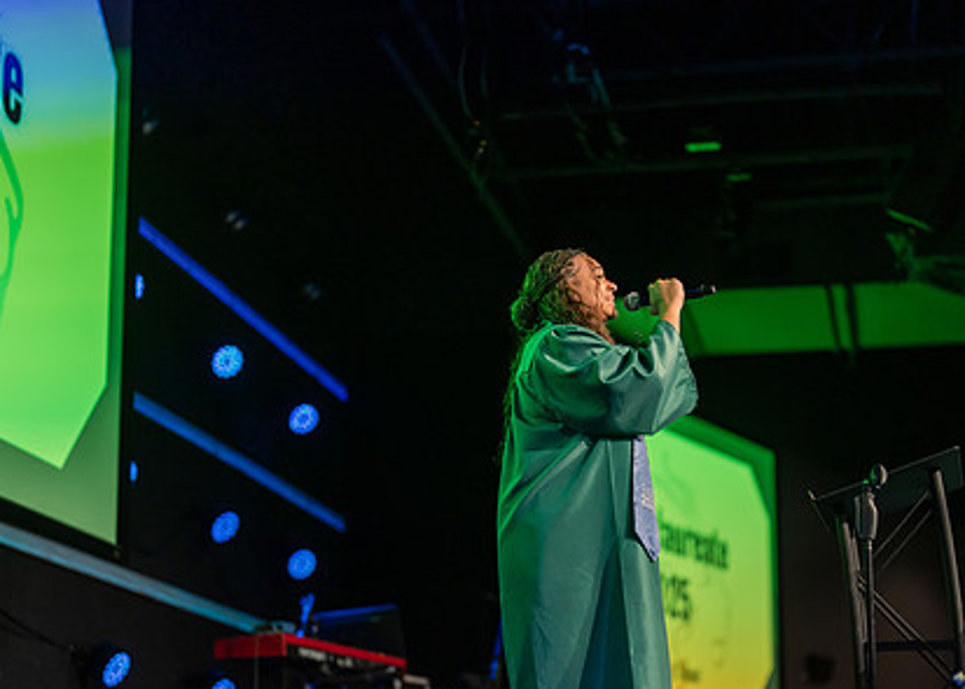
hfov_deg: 25.4
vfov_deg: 18.3
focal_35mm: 78
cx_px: 558
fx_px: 2138
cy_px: 474
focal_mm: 50
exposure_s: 1/500
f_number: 1.2
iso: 400
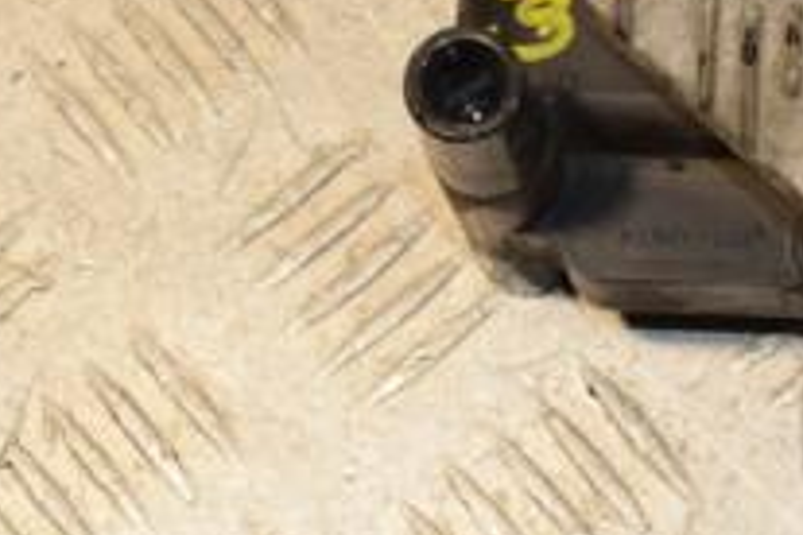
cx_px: 729
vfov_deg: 8.2
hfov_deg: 12.4
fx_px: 3680
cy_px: -89
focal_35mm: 165
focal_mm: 38
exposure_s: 1/200
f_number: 9
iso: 800
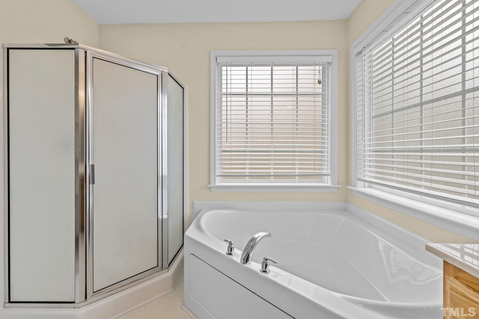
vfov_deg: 77.3
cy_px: 160
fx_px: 200
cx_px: 240
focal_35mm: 15
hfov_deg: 100.4
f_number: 7.1
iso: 400
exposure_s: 1/15
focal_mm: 15
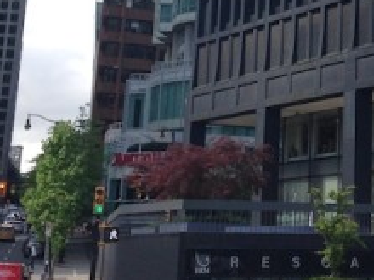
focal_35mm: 115
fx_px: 1242
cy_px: -158
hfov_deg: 16.7
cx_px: 391
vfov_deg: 12.2
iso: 50
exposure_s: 1/547
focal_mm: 4.12
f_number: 2.4
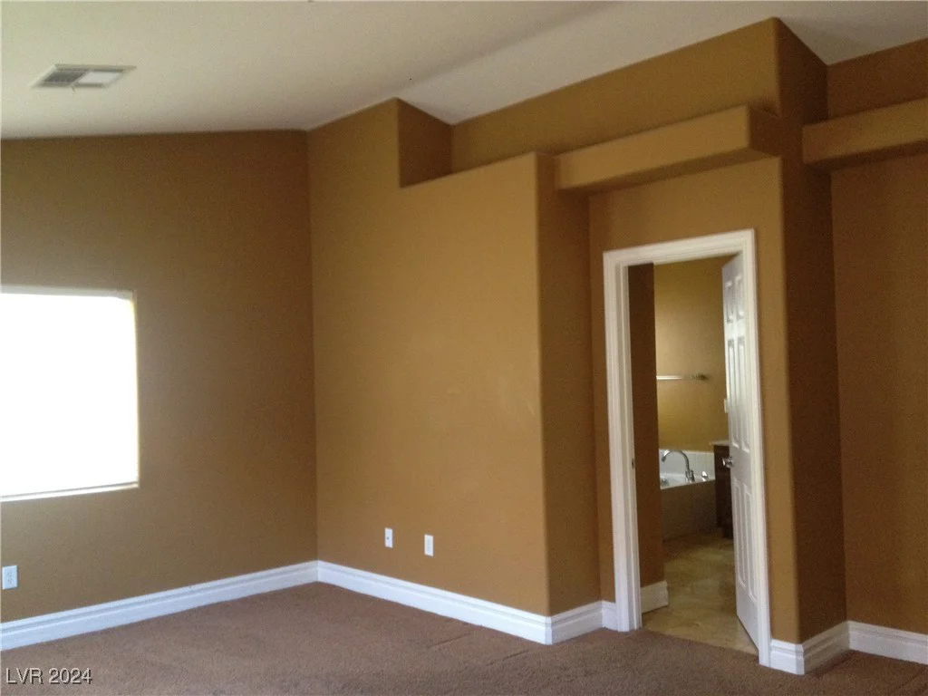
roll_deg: +1.0
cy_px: 348
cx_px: 464
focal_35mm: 35
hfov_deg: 52.6
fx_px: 938
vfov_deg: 40.7
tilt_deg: +0.8
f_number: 2.4
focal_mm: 4.28
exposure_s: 1/20
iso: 320
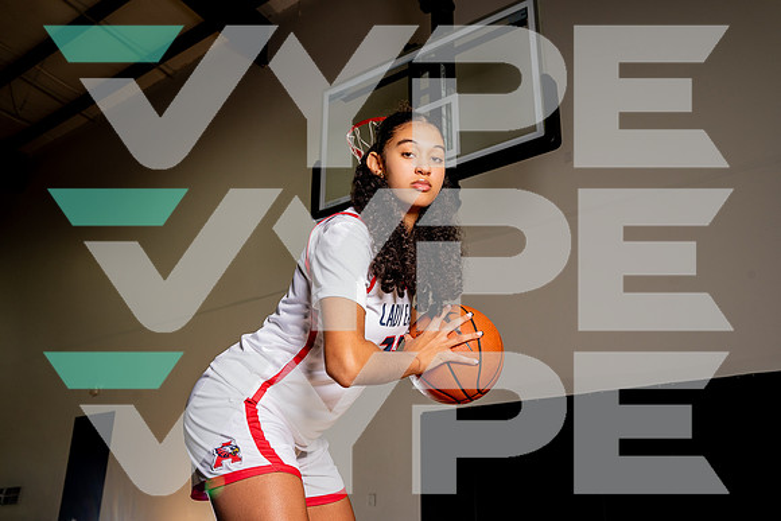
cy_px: 260
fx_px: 729
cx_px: 390
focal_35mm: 34
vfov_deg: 39.3
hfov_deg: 56.3
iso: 640
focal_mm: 33.6
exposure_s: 1/200
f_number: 7.1
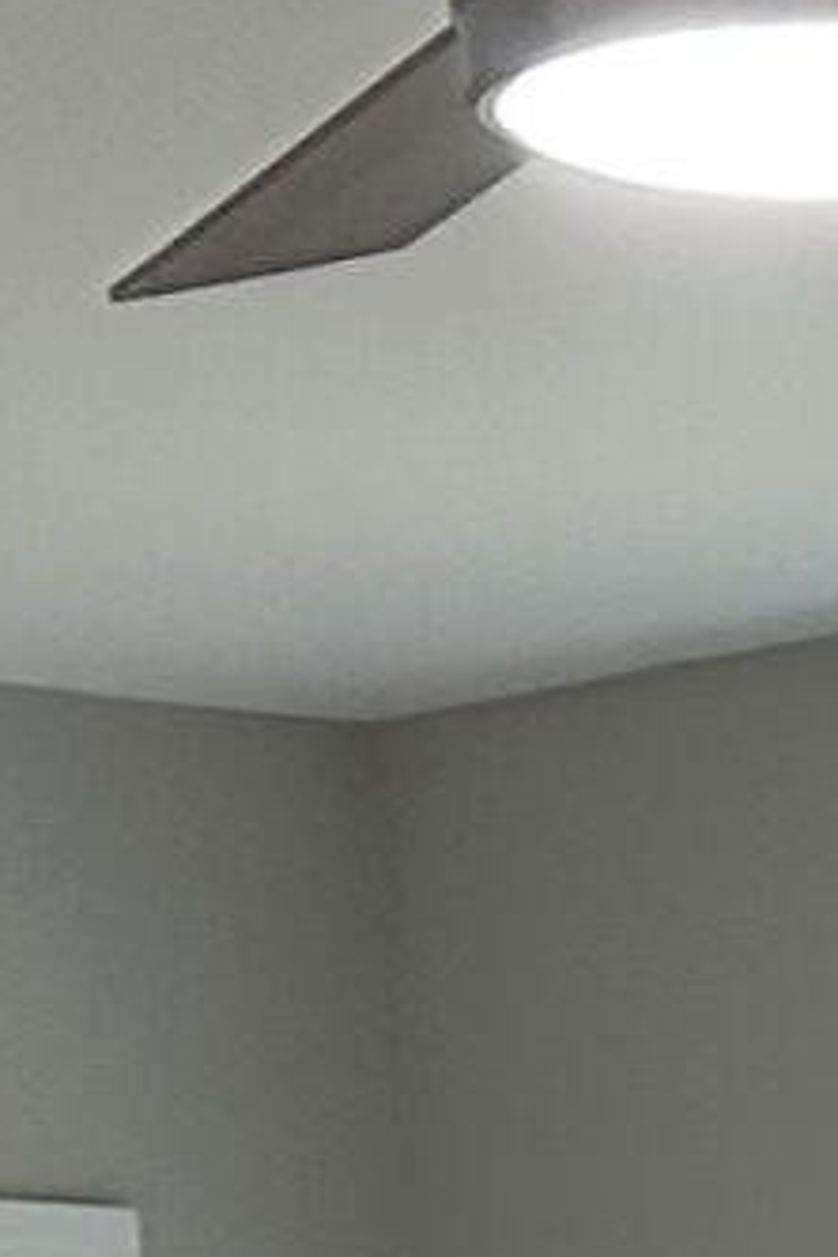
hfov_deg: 6.0
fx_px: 7856
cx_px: 1457
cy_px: 3771
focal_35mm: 225
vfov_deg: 7.9
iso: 125
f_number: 1.78
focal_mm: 6.86
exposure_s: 1/60
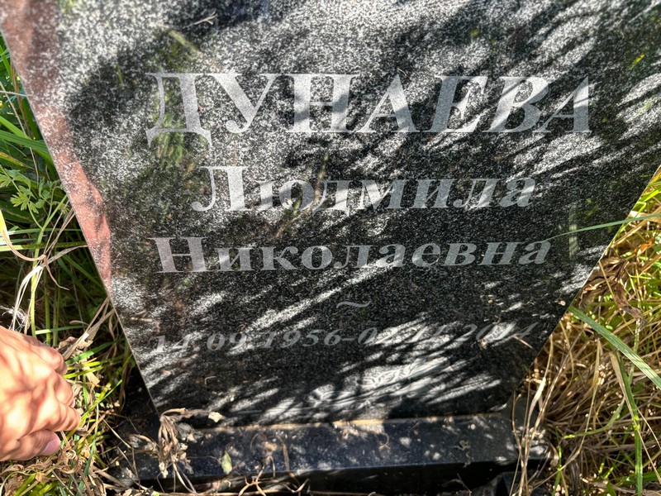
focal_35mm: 26
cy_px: 248
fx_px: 496
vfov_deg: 53.1
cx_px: 330
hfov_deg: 67.3
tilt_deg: -48.4
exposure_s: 1/121
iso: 40
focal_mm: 5.96
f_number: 1.6
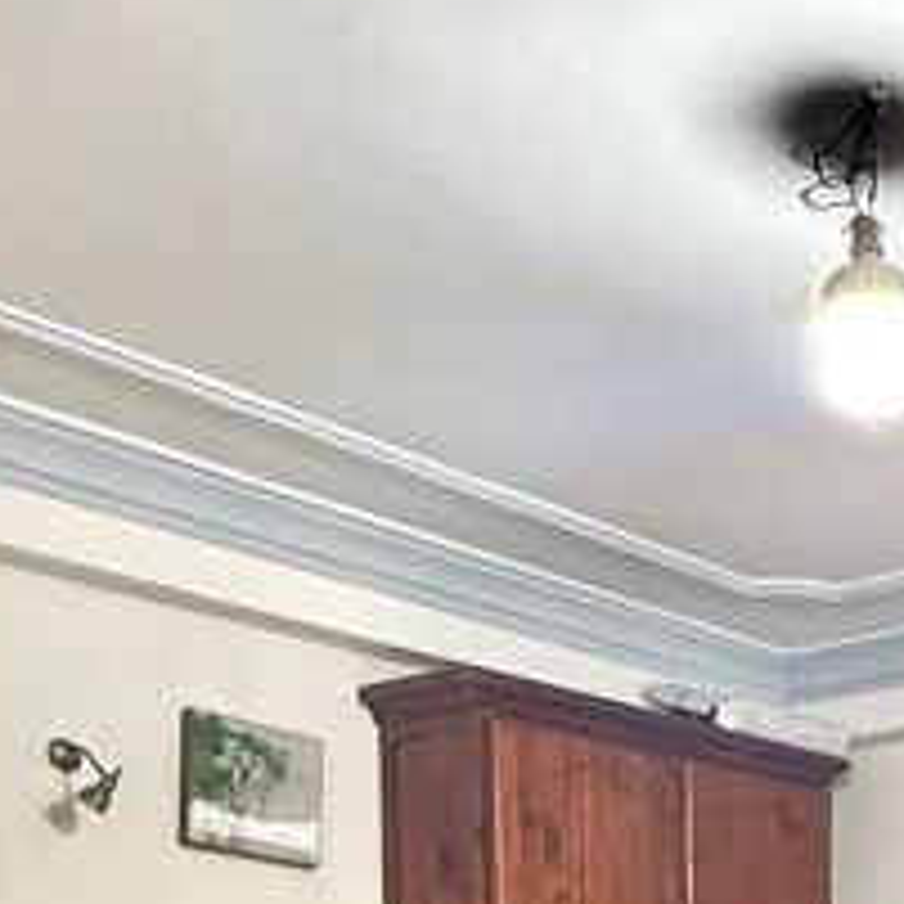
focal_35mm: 63
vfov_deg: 23.3
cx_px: 1093
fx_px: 1861
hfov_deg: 24.6
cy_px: 1259
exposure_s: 1/100
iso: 250
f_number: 2.2
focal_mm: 2.22
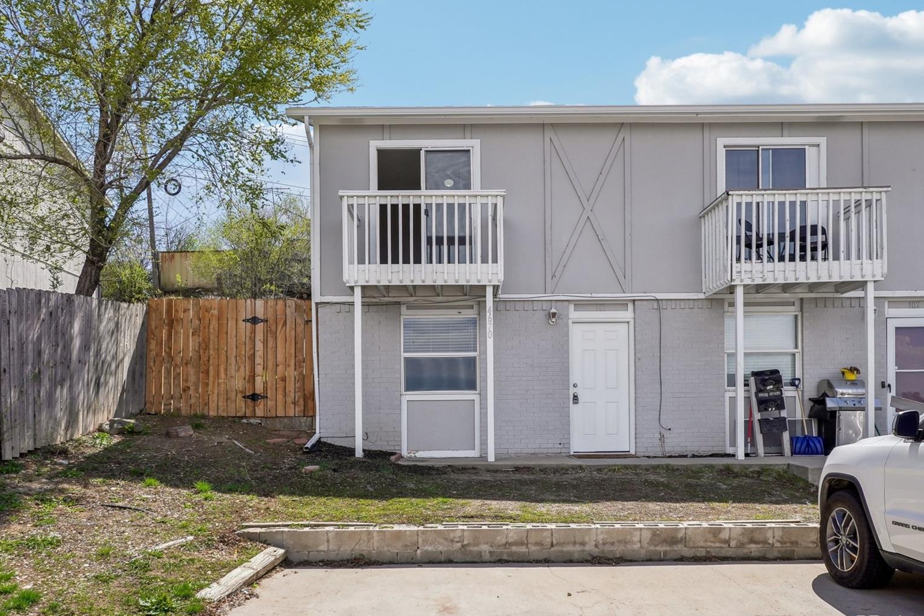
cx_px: 473
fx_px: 681
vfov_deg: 48.7
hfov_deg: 68.3
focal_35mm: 27
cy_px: 314
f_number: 8
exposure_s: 1/350
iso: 100
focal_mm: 17
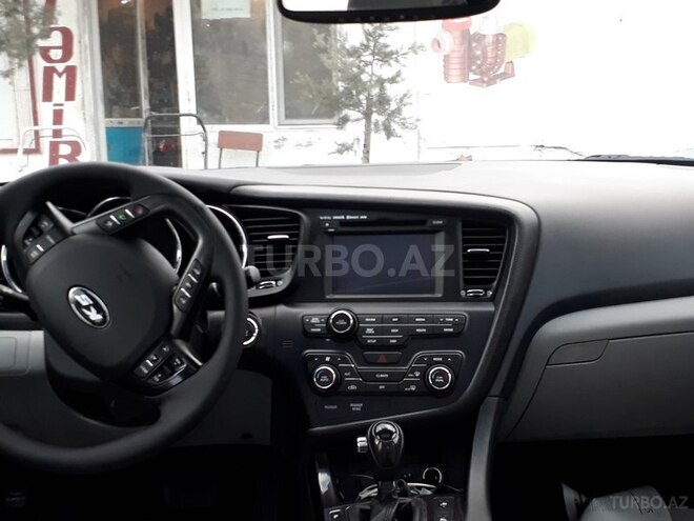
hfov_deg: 65.3
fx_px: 541
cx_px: 347
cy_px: 260
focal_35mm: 27
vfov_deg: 51.4
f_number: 1.9
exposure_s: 1/33
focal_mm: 3.6
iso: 125
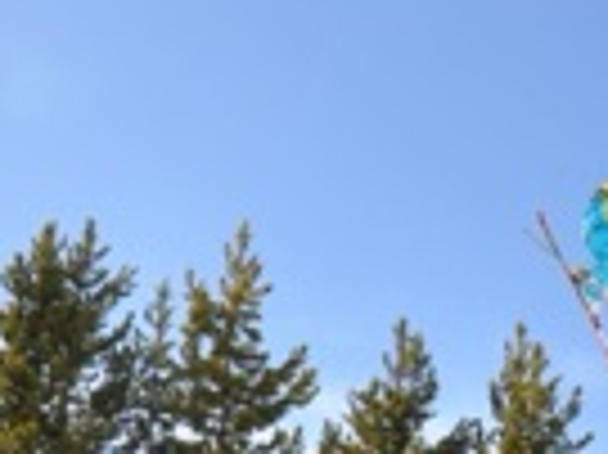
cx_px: 486
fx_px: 1614
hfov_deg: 21.1
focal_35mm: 92
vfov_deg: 15.9
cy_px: 375
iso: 200
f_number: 10
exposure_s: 1/400
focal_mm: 18
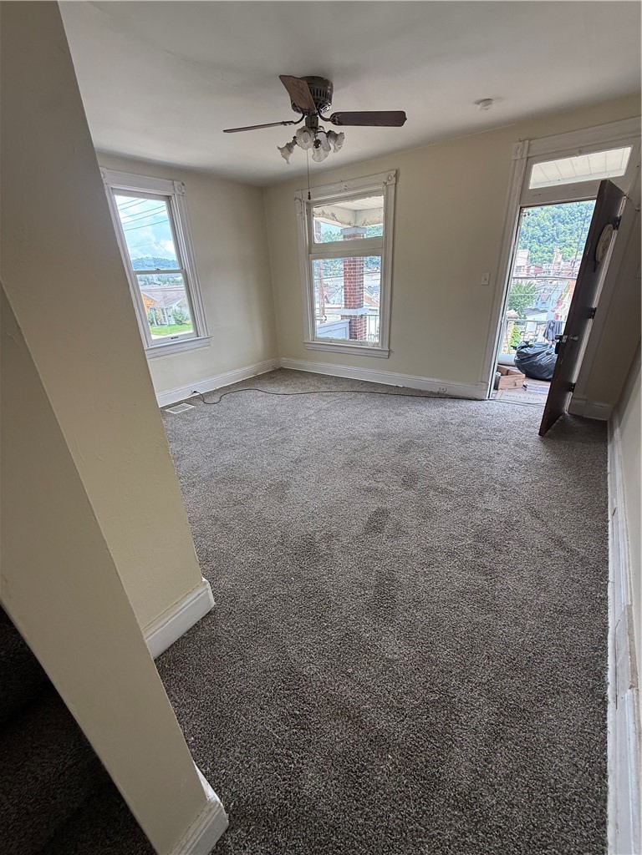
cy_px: 428
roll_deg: +2.5
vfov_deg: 102.1
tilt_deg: -24.0
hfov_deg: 85.7
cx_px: 321
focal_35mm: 14
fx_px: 346
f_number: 2.2
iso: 64
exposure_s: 1/124
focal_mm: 2.22
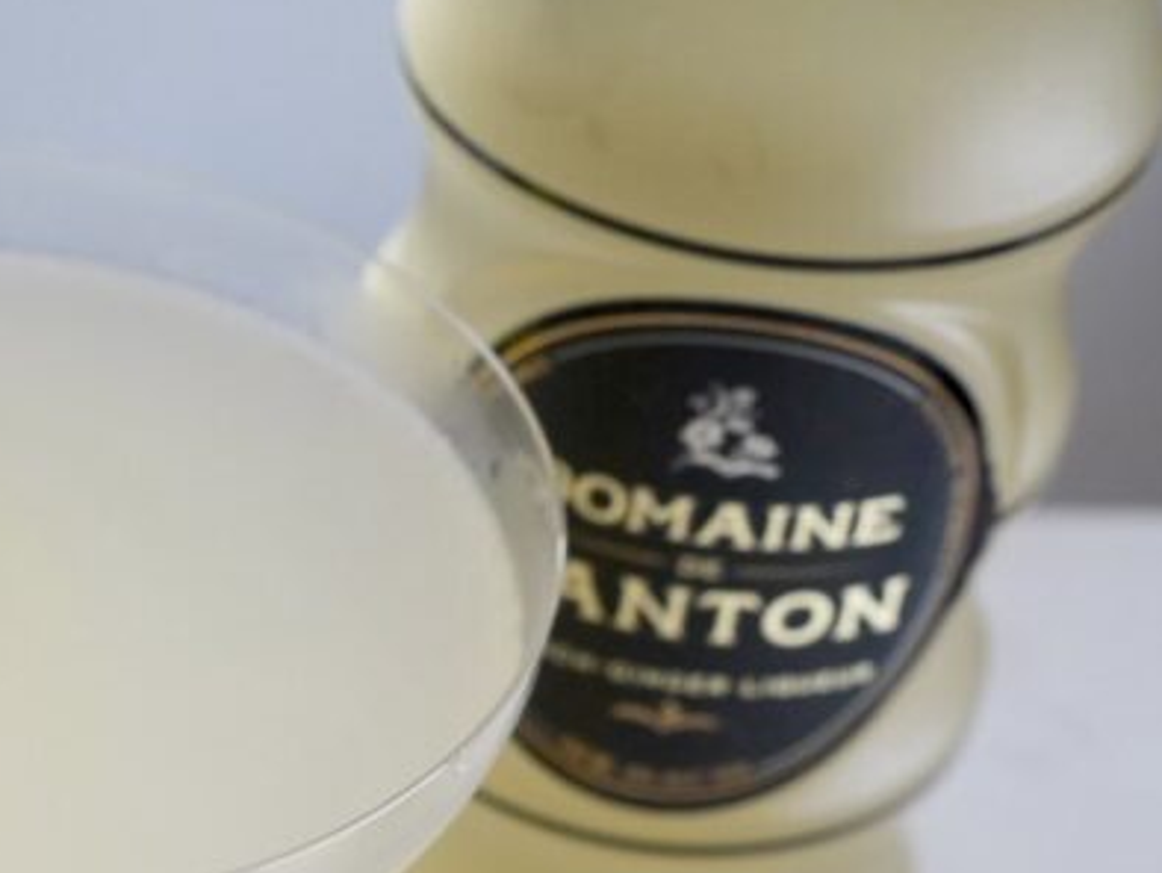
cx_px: -94
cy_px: 991
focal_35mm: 96
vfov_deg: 14.9
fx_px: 3237
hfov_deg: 19.5
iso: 1600
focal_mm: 25.7
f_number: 5
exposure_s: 1/100
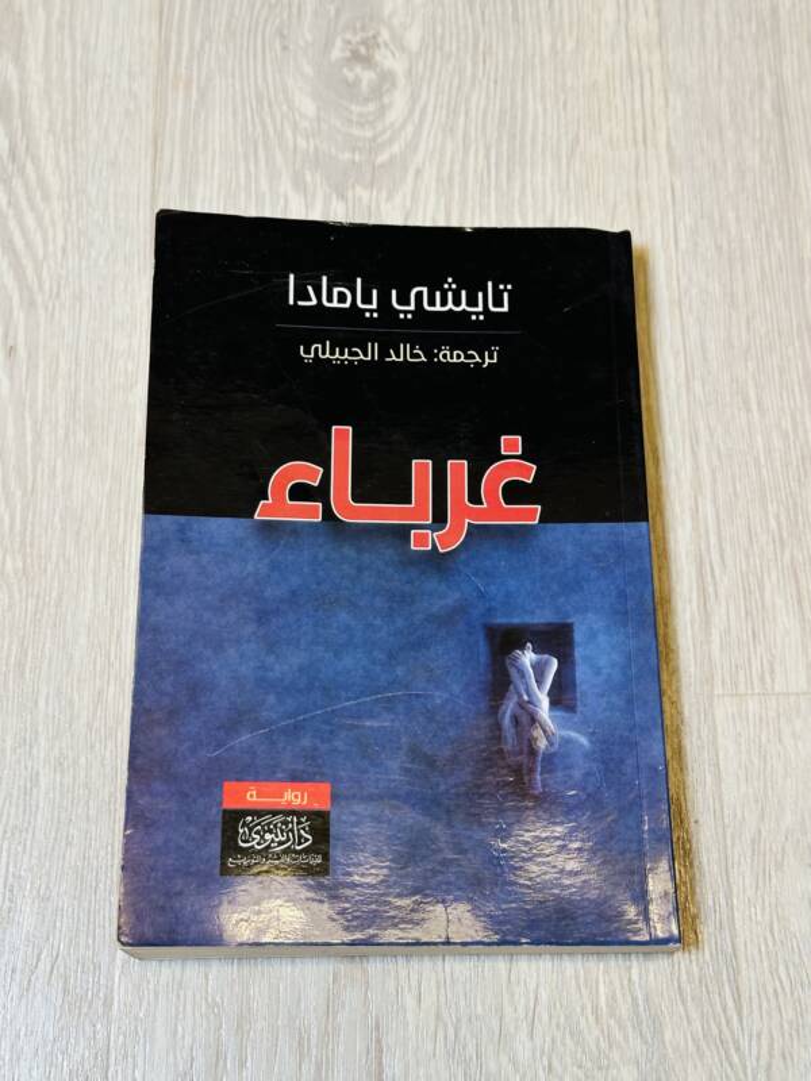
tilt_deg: -70.3
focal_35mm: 48
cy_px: 540
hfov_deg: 30.3
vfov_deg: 39.7
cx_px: 406
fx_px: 1499
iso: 125
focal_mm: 6.86
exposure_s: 1/60
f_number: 1.78
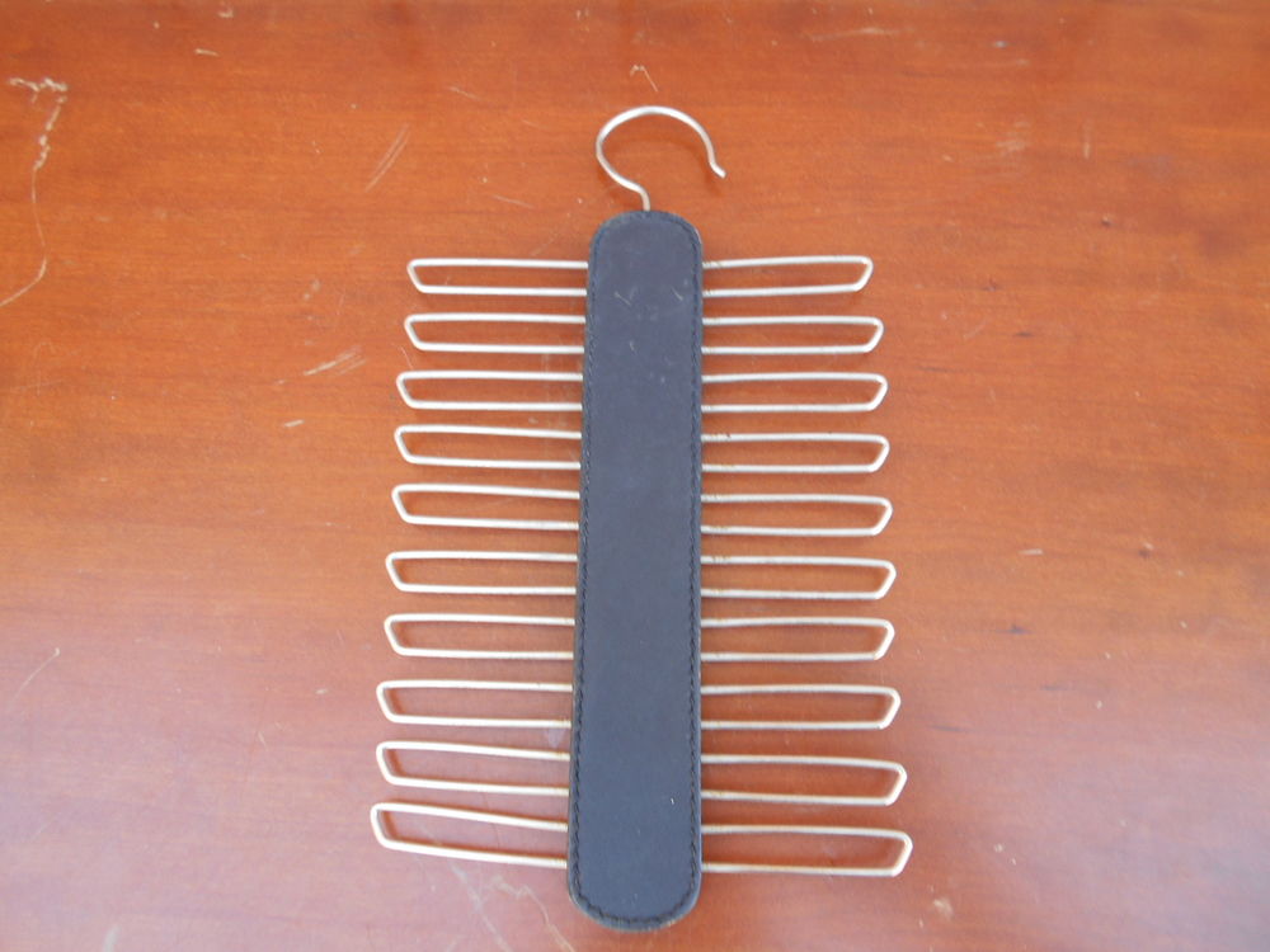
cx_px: 635
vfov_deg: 53.1
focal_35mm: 26
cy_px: 476
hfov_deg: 67.3
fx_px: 954
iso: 125
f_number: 3.2
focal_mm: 4.6
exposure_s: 1/30
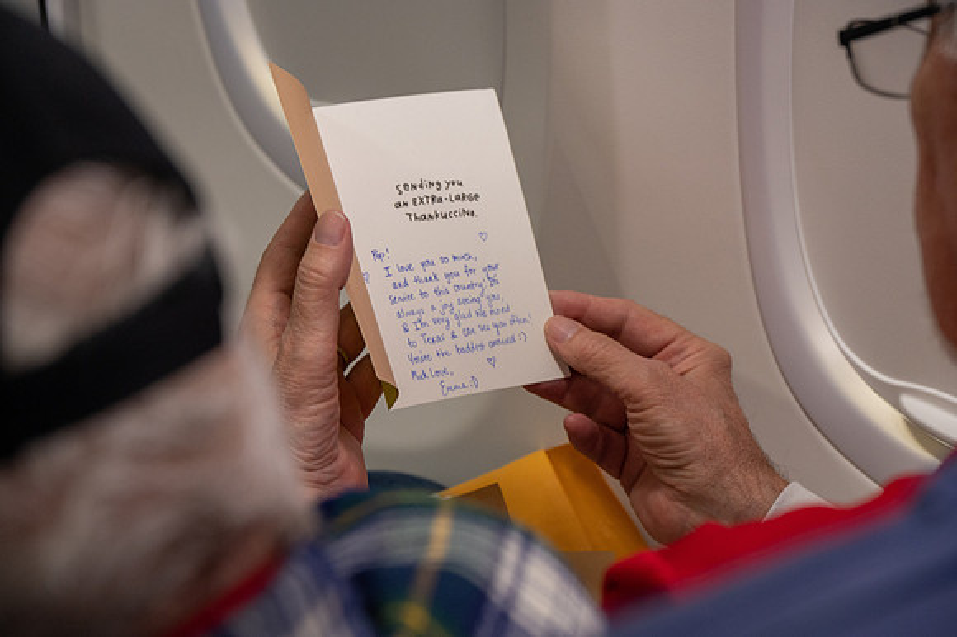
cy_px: 318
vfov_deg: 14.2
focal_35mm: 96
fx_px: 2550
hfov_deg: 21.3
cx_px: 478
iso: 3200
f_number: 6.3
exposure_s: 1/60
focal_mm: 96
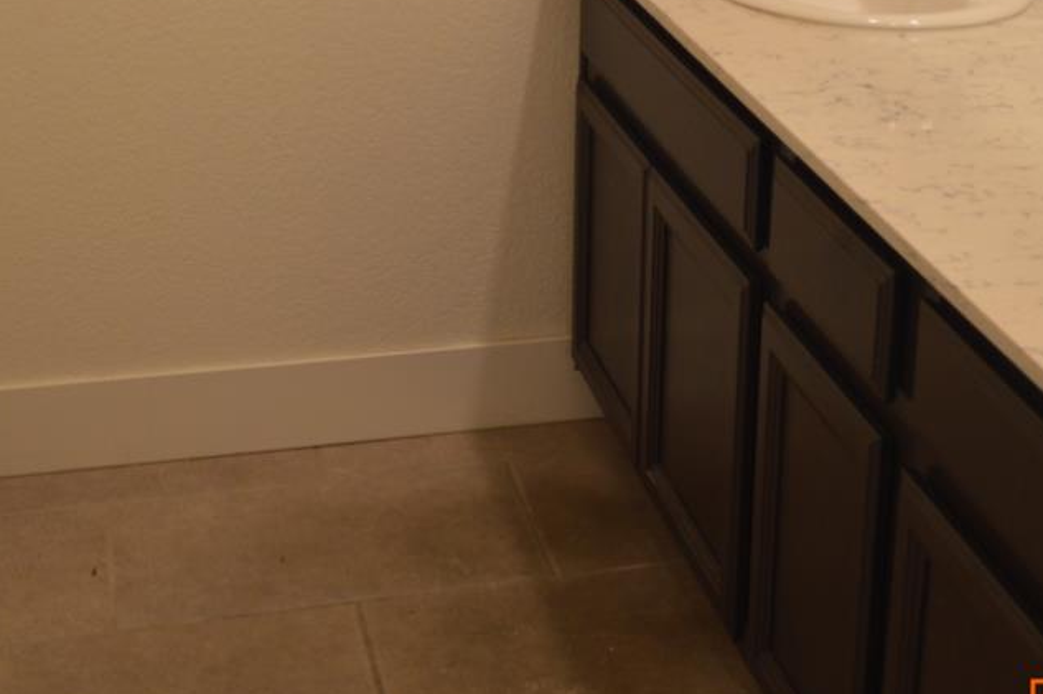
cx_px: 694
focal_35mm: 64
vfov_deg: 20.5
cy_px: 6
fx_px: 1853
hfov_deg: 31.2
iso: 400
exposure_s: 1/60
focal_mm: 18
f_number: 4
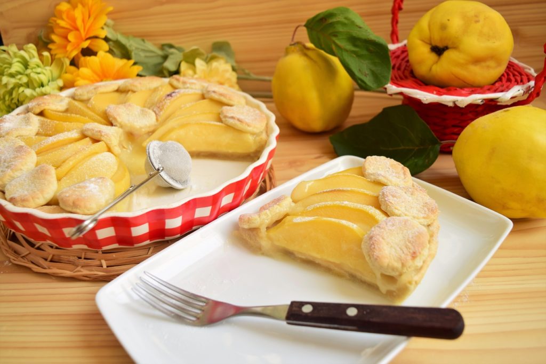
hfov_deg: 53.1
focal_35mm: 36
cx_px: 273
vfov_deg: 36.8
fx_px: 546
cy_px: 182
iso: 100
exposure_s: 1/30
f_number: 5
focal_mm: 24
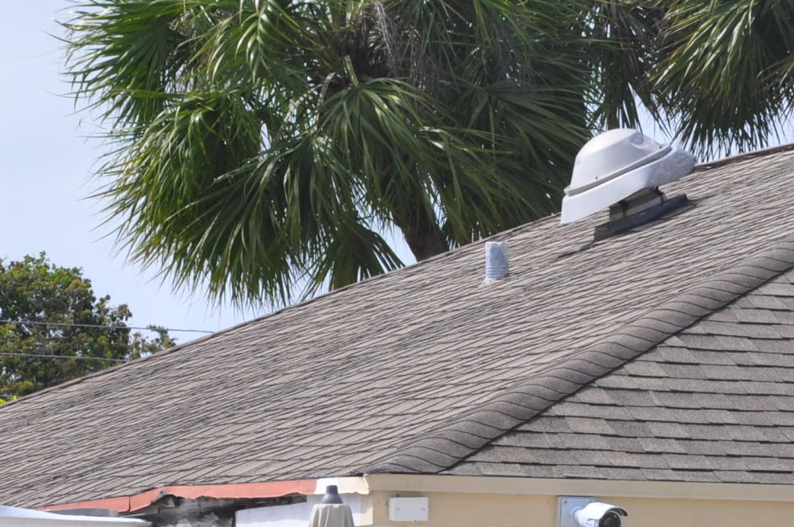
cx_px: 639
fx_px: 6850
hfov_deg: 6.6
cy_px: 634
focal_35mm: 311
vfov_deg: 4.4
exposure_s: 1/320
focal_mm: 66
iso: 200
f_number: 9
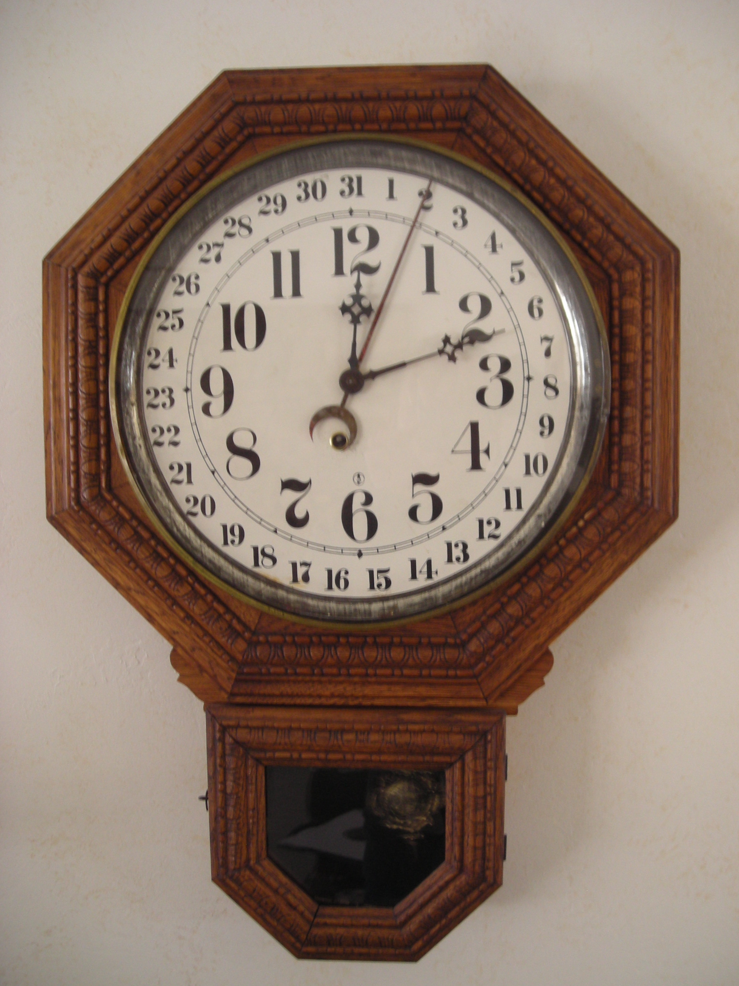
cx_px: 371
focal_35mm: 39
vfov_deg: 47.9
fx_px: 1110
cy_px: 499
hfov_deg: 36.8
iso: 200
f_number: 3.2
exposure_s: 1/7.3
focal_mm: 6.3
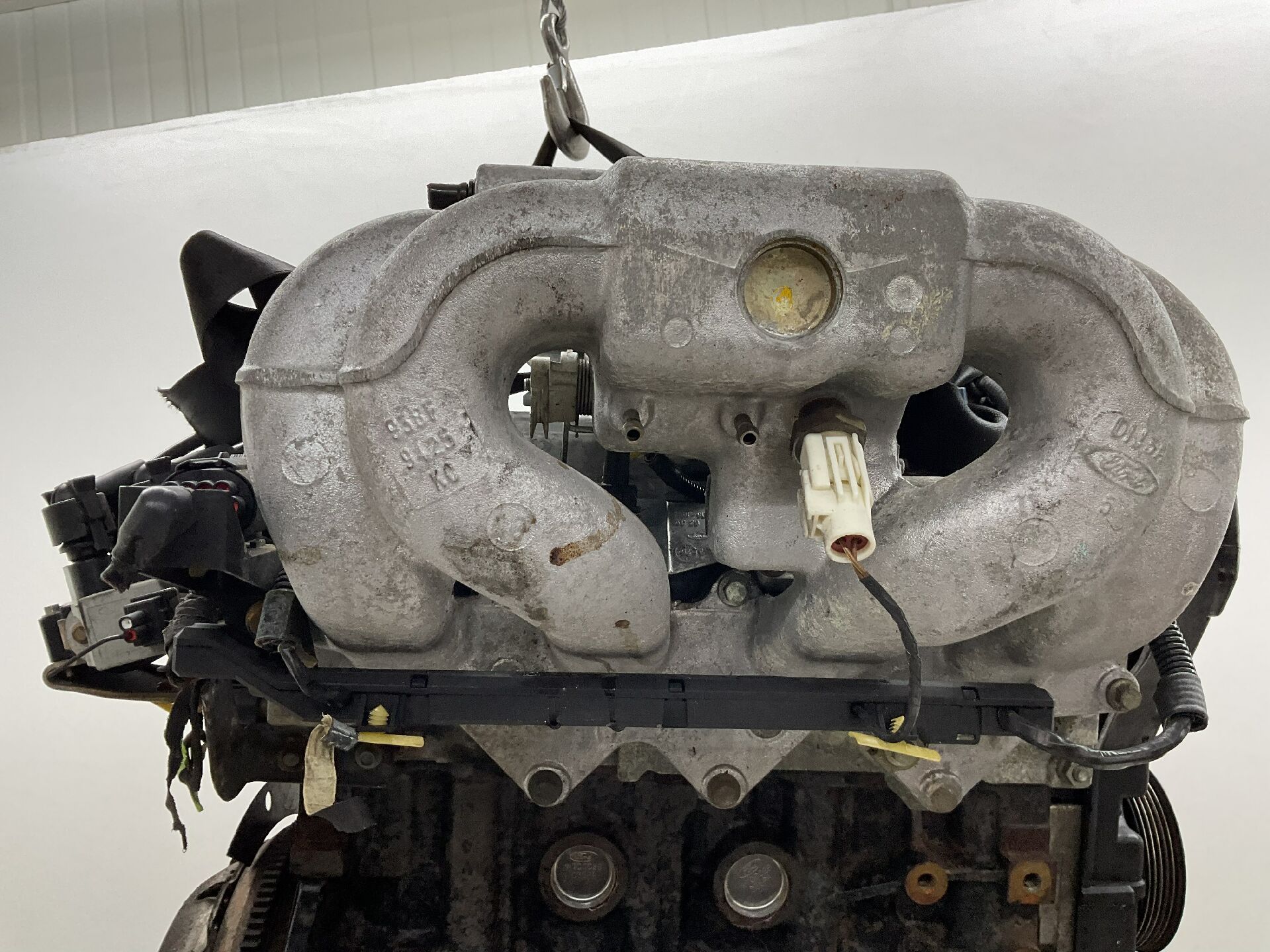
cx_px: 635
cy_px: 476
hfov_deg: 61.7
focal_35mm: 29
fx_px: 1064
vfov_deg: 48.2
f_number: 1.8
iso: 40
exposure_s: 1/100
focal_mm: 3
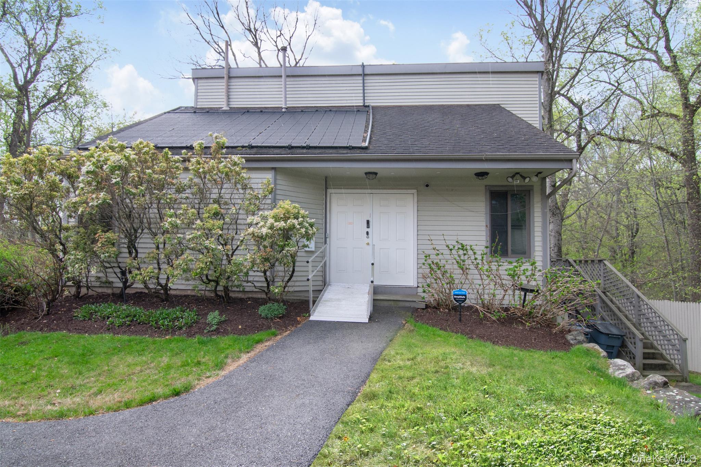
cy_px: 234
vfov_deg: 72.0
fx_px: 321
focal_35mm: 16
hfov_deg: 95.0
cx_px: 350
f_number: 11
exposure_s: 1/160
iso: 400
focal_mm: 11
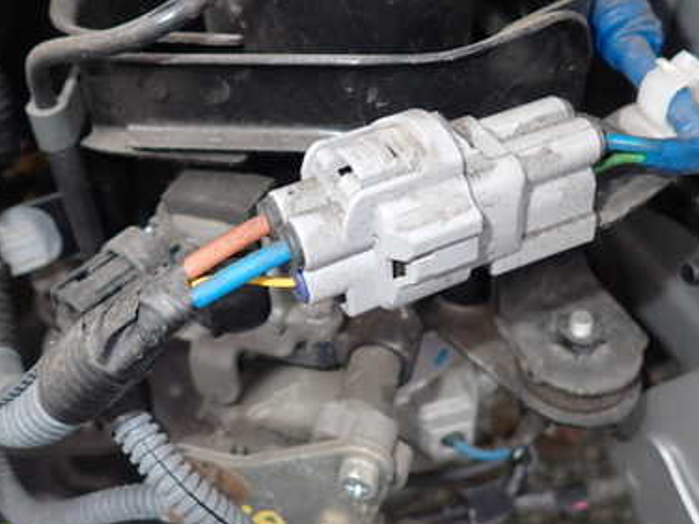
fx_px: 807
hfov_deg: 46.8
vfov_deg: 35.6
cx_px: 341
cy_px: 179
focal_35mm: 40
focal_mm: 4.5
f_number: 5.6
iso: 200
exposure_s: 1/30
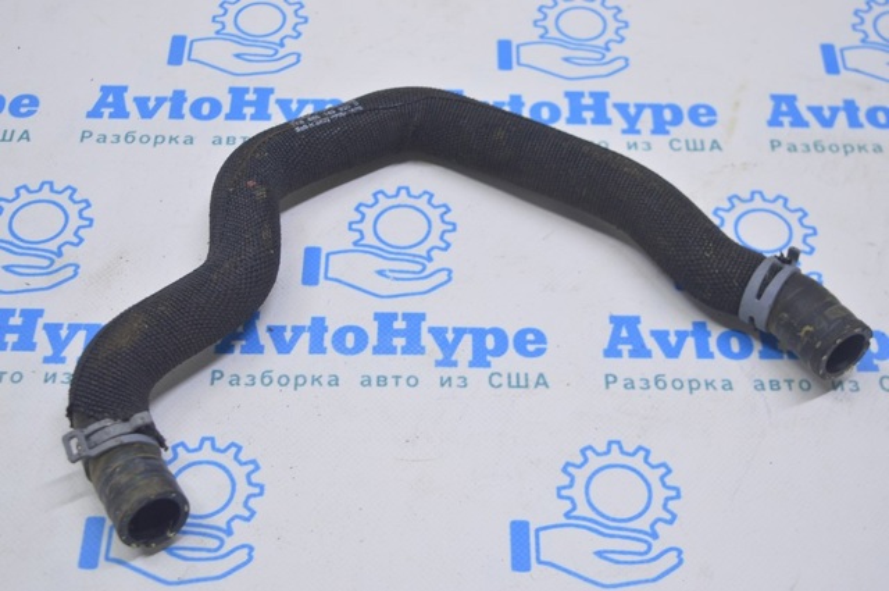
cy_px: 296
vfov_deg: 25.0
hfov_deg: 36.9
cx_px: 444
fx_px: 1332
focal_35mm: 54
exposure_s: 1/25
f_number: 5.6
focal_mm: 36
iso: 400
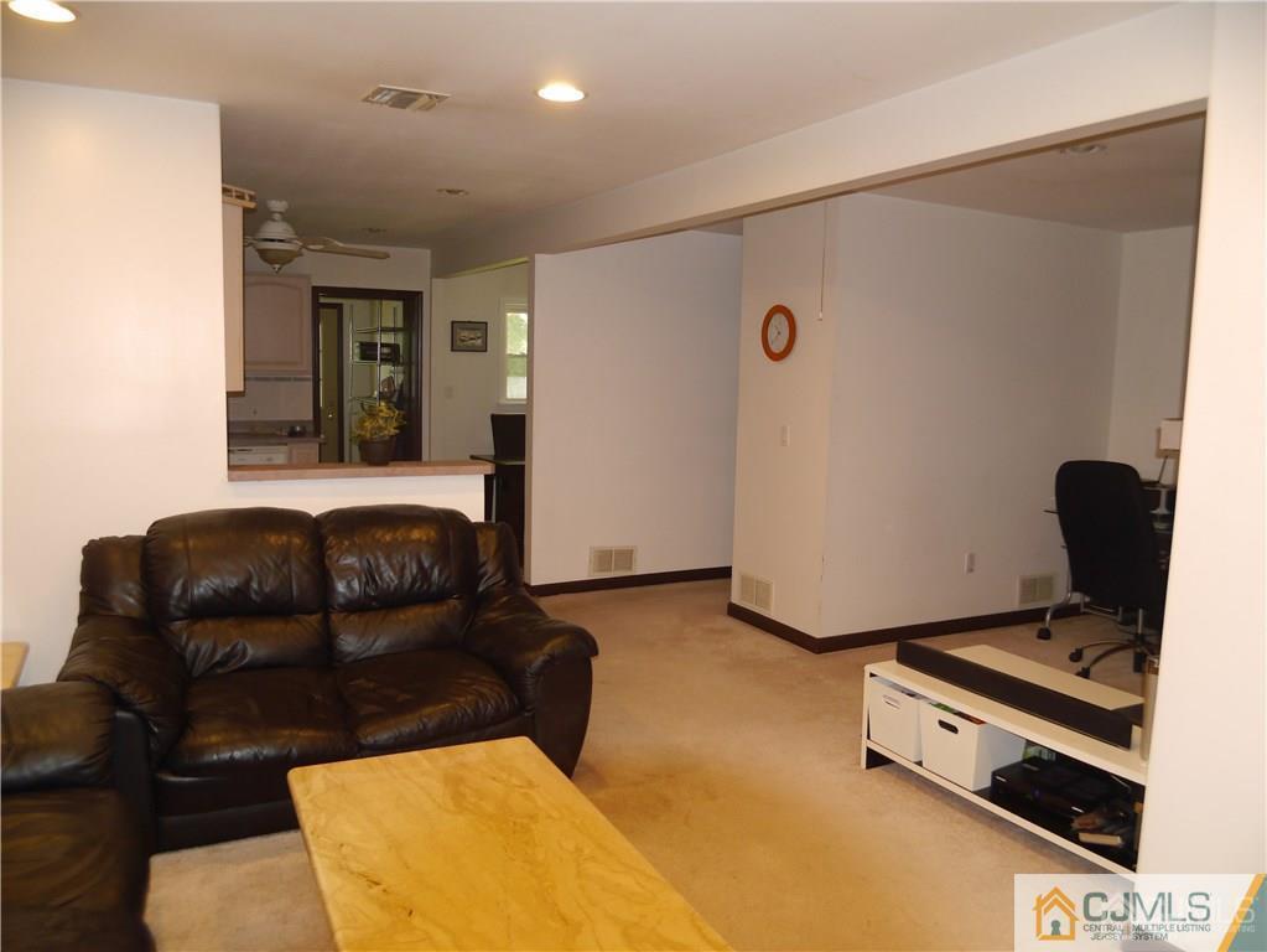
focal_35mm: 36
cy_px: 476
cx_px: 634
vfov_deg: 39.7
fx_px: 1318
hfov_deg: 51.3
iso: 800
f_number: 4
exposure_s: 1/60
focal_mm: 18
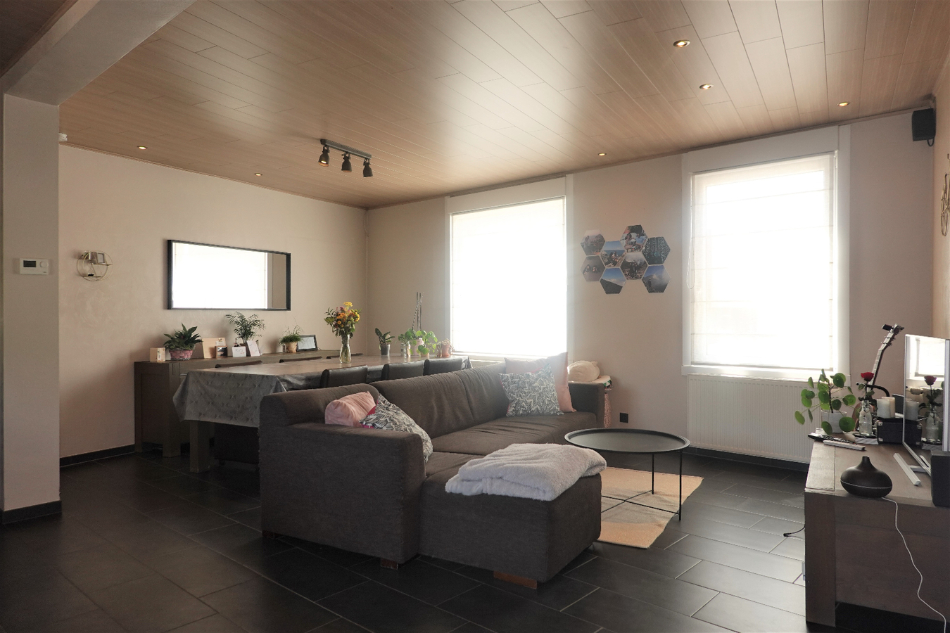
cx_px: 475
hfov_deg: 73.7
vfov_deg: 53.1
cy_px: 316
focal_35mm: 24
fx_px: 633
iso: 125
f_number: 2.8
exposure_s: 1/100
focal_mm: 9
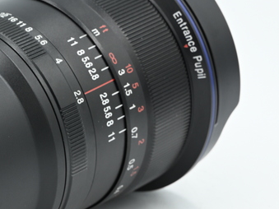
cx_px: -36
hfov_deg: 9.2
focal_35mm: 213
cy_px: 46
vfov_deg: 7.0
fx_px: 1716
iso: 200
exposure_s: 1/20
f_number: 14
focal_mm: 75
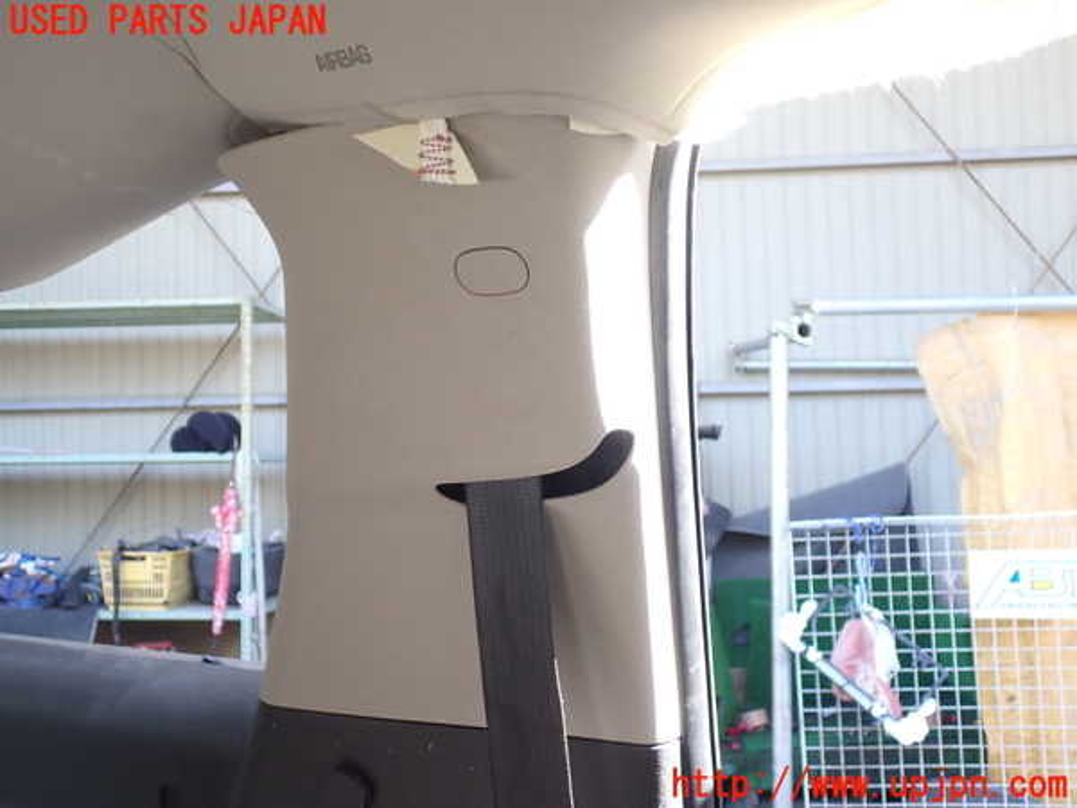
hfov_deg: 51.4
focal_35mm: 36
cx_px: 538
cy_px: 404
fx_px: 1120
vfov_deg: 39.7
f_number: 2.5
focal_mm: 6.37
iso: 160
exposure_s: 1/80
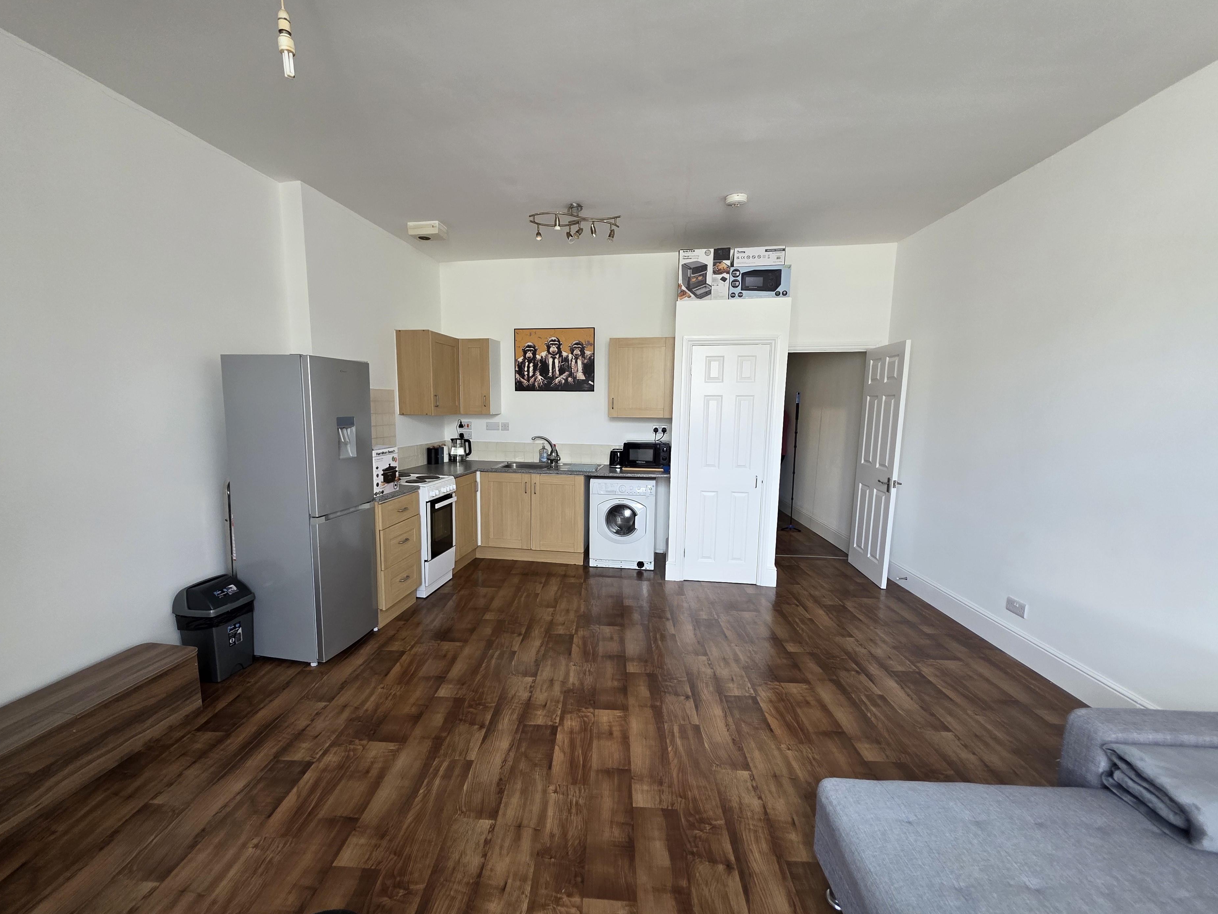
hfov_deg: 101.9
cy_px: 485
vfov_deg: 85.6
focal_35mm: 14
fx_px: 493
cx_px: 573
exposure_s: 1/120
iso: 250
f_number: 1.9
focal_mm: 2.2
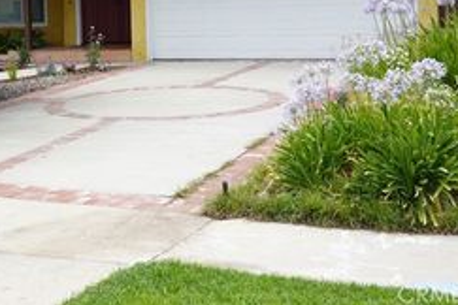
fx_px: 967
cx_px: 40
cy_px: -7
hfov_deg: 25.7
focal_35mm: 76
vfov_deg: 17.5
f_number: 5
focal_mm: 13.56
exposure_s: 1/200
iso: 100
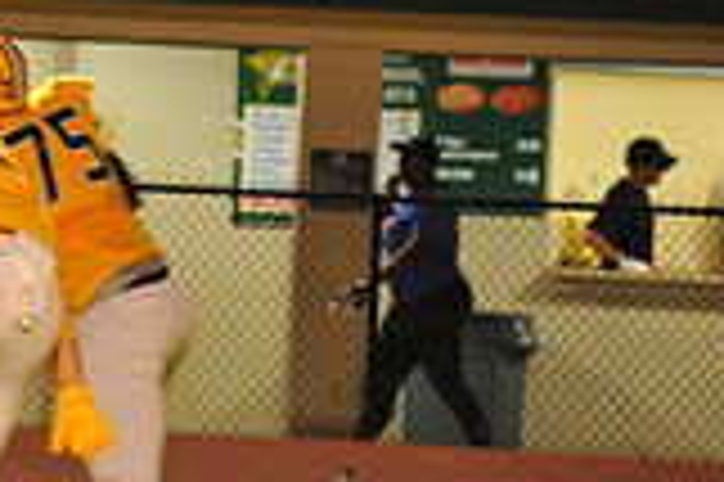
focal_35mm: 721
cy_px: 162
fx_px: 14485
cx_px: -544
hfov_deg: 2.9
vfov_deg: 1.9
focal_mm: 200
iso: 3200
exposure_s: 1/160
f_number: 5.6
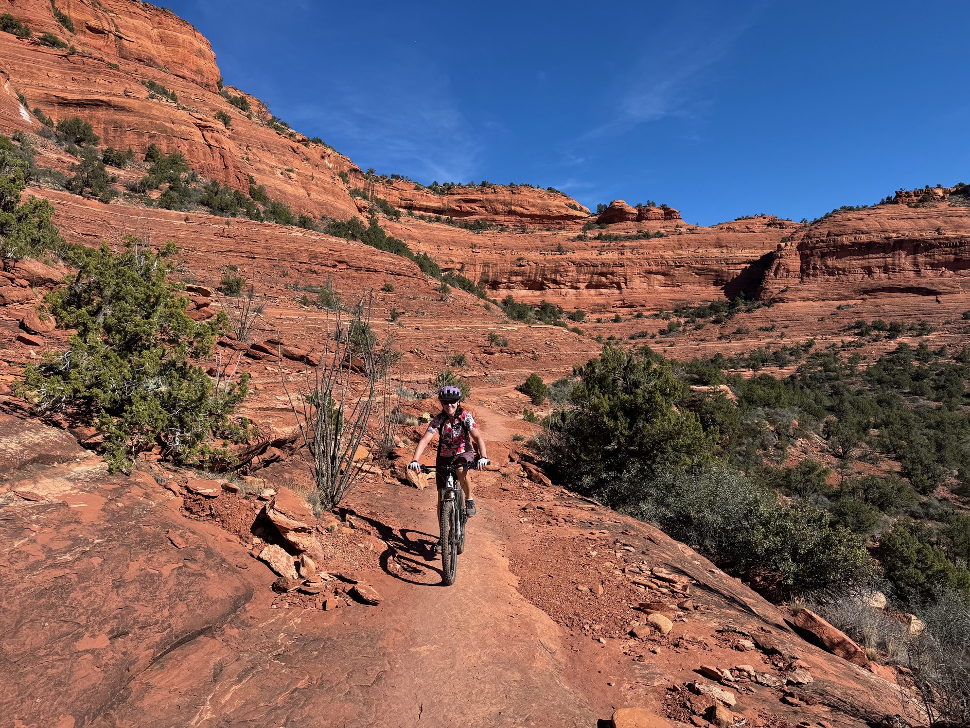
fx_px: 673
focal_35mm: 24
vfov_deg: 56.8
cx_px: 485
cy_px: 364
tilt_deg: +0.9
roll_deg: +2.6
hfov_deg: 71.6
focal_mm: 6.76
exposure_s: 1/4608
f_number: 1.78
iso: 80
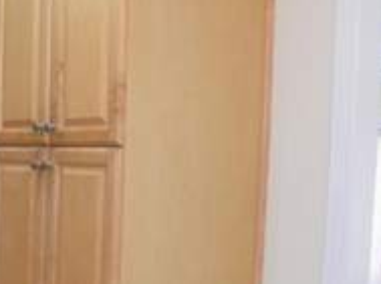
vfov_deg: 21.9
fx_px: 725
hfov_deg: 28.1
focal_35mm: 66
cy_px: 223
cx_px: 22
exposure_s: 1/30
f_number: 2.8
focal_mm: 4.6
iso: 200
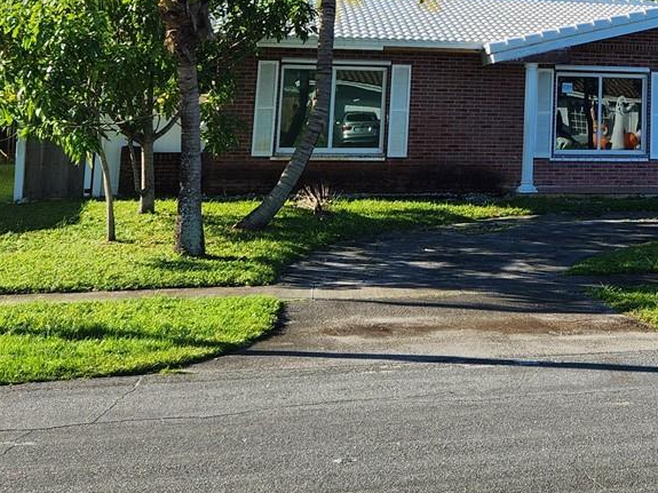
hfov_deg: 28.1
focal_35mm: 64
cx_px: 684
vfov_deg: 21.6
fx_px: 1216
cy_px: -58
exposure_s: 1/1036
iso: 20
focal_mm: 5.4
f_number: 1.8
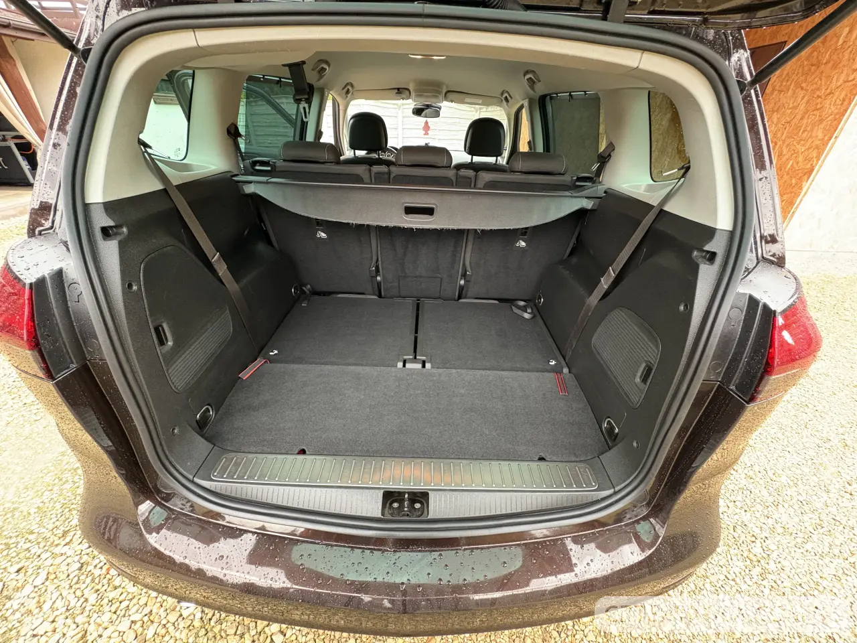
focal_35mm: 14
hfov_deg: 102.1
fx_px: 347
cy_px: 322
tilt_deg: -31.1
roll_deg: -2.0
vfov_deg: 85.7
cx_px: 428
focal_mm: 2.22
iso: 640
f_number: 2.2
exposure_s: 1/60
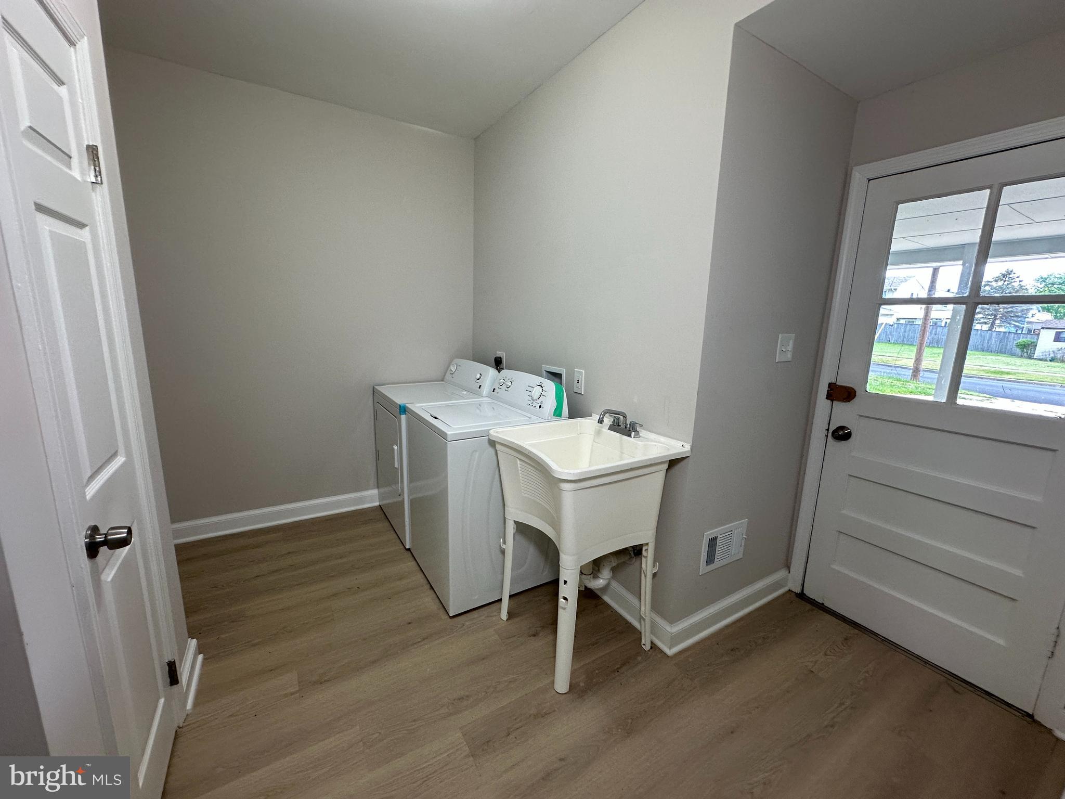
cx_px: 532
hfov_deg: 102.1
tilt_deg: -10.4
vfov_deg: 85.7
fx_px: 431
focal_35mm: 14
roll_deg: -1.2
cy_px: 400
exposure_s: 1/120
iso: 160
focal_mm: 2.22
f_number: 2.2
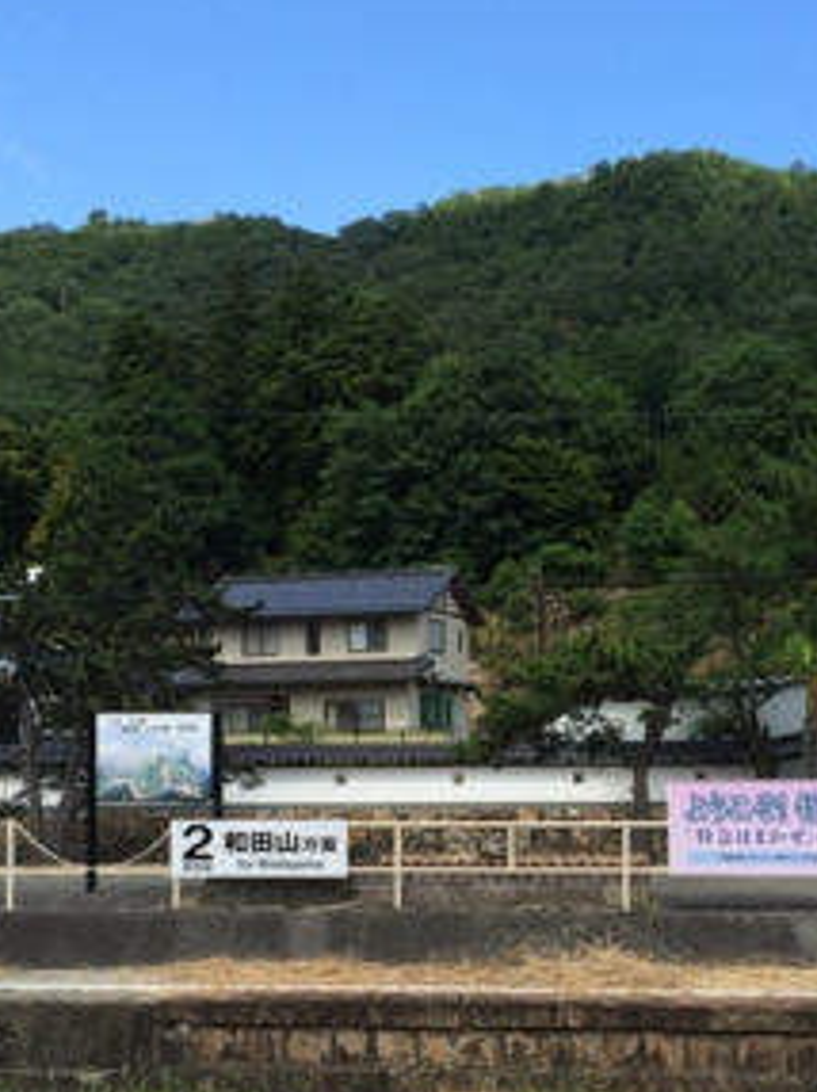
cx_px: 477
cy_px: 683
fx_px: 1324
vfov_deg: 44.5
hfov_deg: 34.2
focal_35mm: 42
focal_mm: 4.12
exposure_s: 1/1053
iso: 32
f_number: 2.2
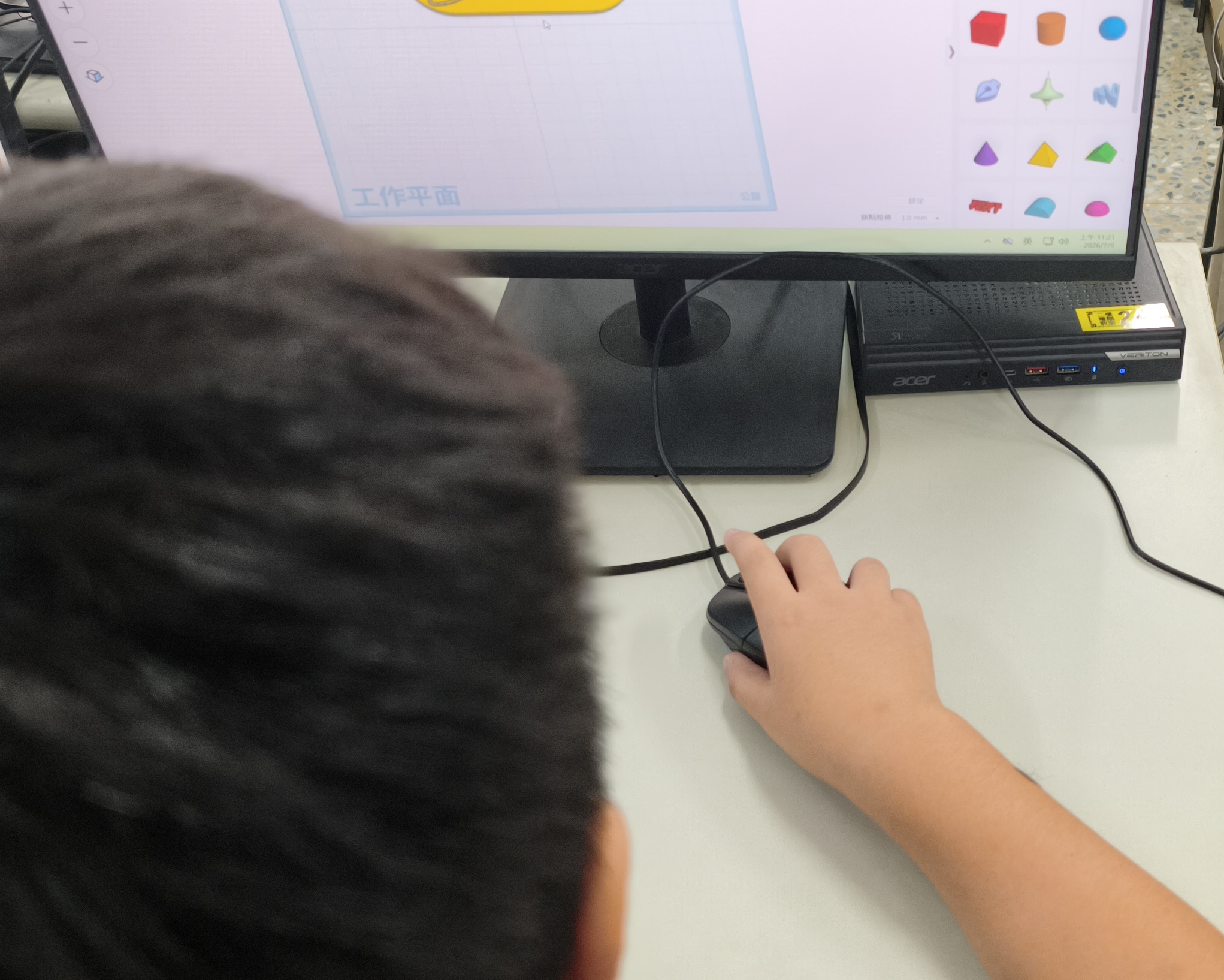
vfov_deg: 33.4
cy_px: 404
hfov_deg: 39.7
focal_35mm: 45
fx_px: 1630
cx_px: 955
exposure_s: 1/120
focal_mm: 6.45
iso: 320
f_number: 1.62
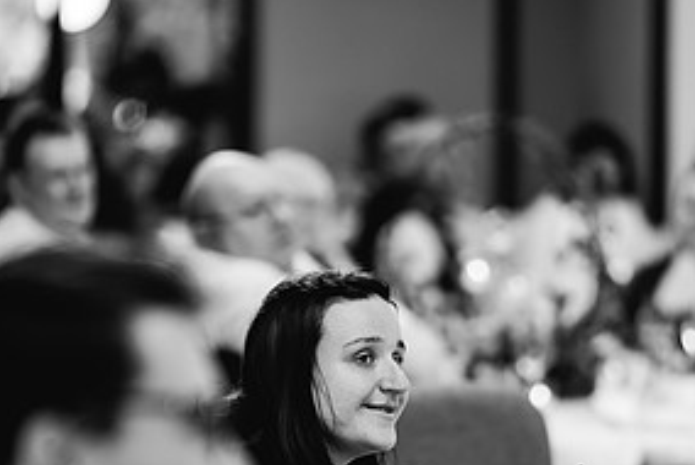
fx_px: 3459
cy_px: 403
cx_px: 365
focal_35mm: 179
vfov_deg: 7.7
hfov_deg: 11.5
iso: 800
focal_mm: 85
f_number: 1.4
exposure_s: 1/250
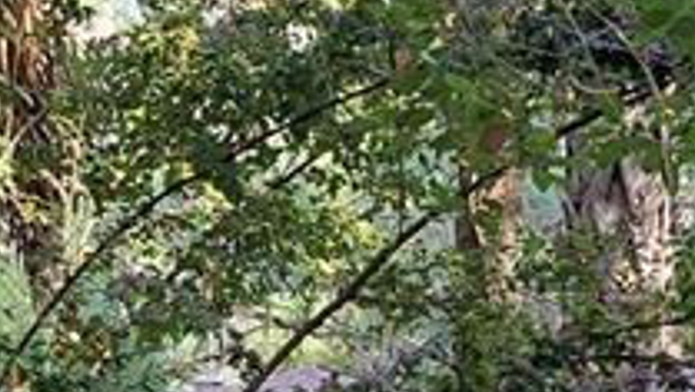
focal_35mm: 128
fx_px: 2361
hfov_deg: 16.7
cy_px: 887
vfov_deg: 8.8
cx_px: 449
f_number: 1.8
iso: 50
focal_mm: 5.23
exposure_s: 1/120
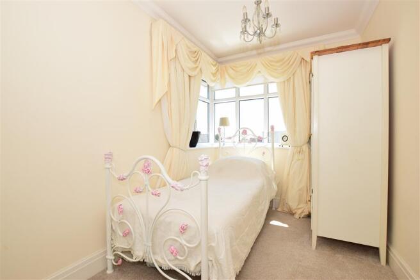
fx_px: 175
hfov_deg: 100.4
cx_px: 210
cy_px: 140
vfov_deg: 77.3
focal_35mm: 15
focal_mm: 10
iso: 400
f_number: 10
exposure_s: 1/200
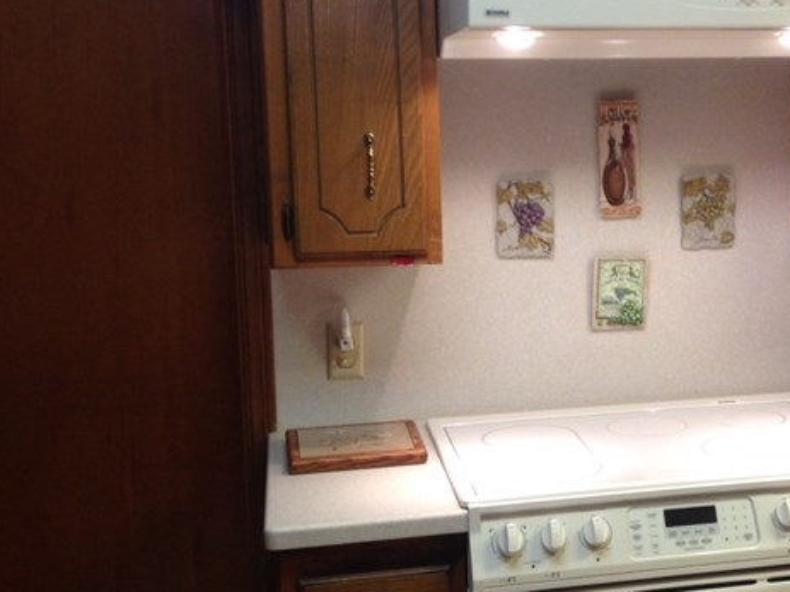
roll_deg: +0.1
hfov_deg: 25.7
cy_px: 288
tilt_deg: -11.5
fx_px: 1666
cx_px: 744
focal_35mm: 73
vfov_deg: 20.2
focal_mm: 4.12
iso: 50
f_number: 2.4
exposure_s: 1/30
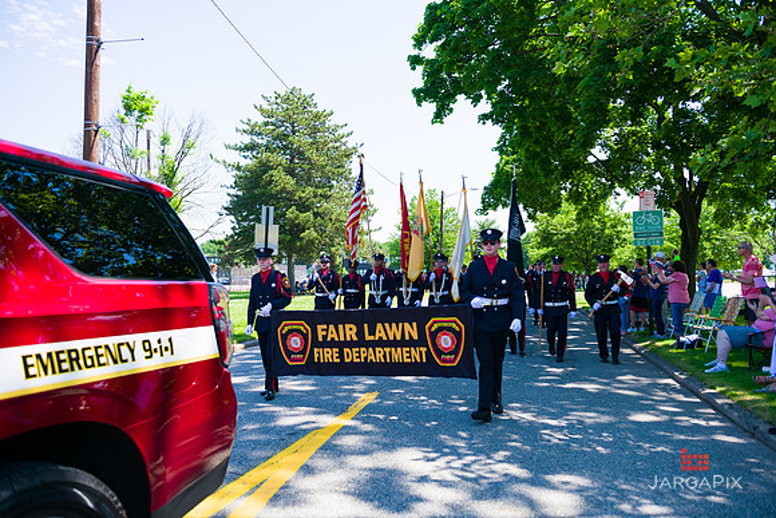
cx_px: 388
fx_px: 582
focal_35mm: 27
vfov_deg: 48.0
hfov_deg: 67.4
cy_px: 259
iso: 200
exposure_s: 1/1250
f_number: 5
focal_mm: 27
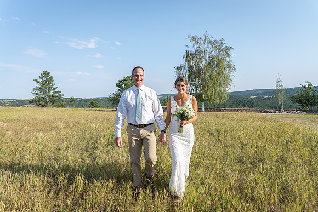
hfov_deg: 73.7
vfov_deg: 53.2
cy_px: 106
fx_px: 212
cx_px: 159
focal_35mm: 24
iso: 80
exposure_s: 1/500
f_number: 3.5
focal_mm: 24
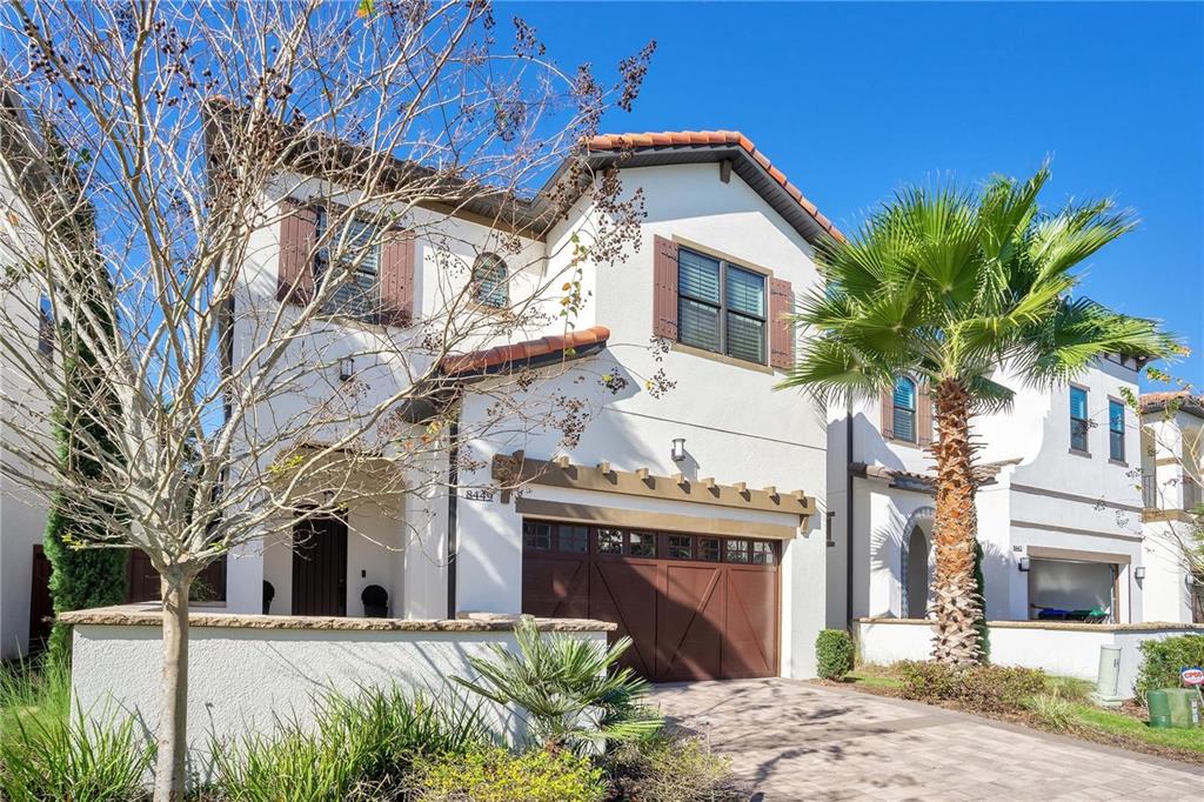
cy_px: 401
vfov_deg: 73.7
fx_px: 535
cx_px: 602
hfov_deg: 96.8
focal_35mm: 16
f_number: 10
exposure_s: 1/160
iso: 100
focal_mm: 16
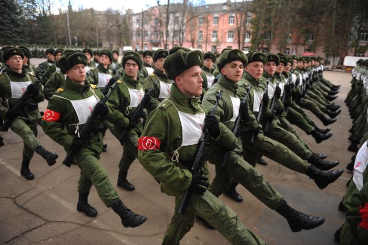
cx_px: 184
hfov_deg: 73.8
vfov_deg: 53.1
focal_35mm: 24
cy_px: 122
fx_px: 245
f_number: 2.8
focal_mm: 24
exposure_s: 1/160
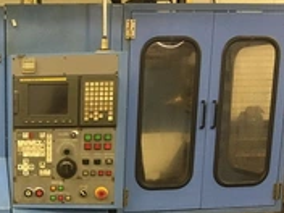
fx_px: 541
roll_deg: -0.5
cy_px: 219
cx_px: -2
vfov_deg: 21.4
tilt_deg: -12.8
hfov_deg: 27.6
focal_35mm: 66
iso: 160
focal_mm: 4.15
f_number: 2.2
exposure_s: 1/30
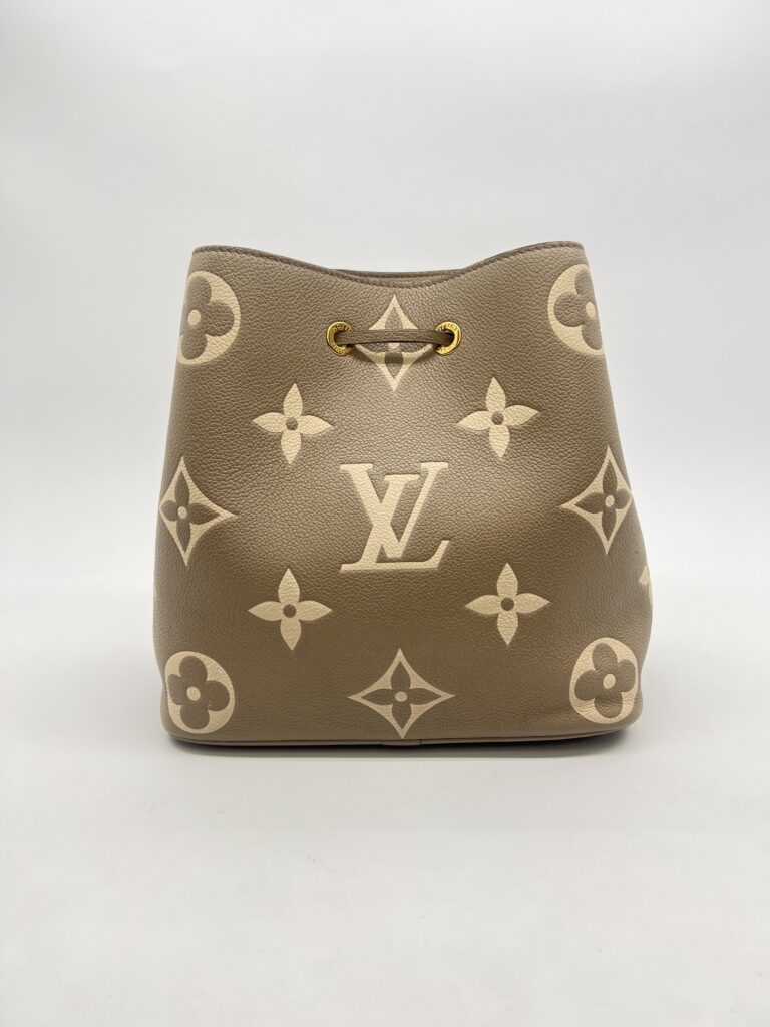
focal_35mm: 26
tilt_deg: -11.9
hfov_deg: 53.1
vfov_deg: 67.3
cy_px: 514
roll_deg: +0.8
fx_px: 771
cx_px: 385
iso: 32
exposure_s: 1/121
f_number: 1.5
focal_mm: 5.7
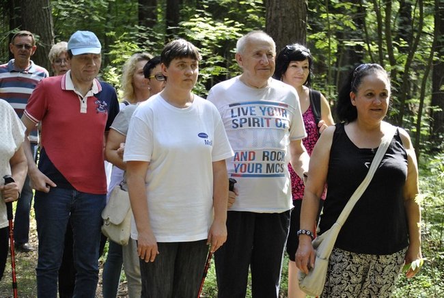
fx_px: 1019
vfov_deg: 16.6
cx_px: 222
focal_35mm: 82
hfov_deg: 24.6
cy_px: 149
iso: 800
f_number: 4
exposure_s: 1/320
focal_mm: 55
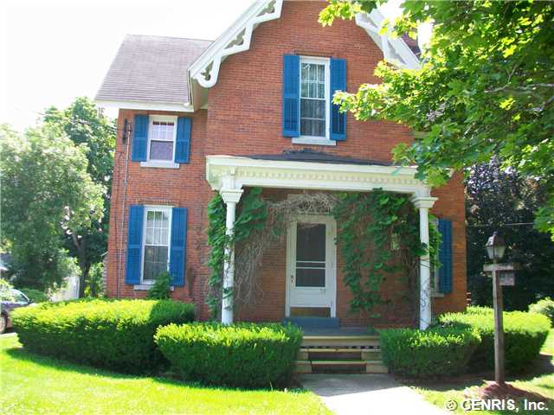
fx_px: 512
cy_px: 208
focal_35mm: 32
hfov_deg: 56.8
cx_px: 277
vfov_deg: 44.2
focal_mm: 5.7
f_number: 2.8
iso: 64
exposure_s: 1/160
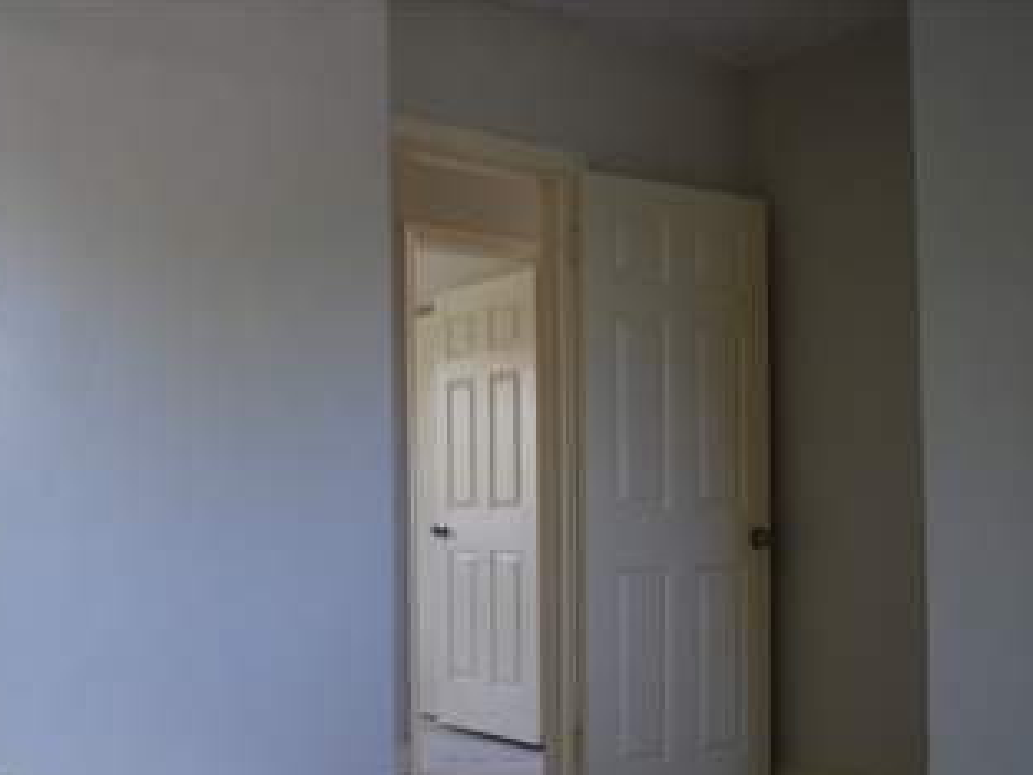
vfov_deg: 35.6
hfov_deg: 45.9
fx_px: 1194
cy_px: 525
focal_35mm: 40
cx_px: 324
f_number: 3.5
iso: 200
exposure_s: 1/60
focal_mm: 18
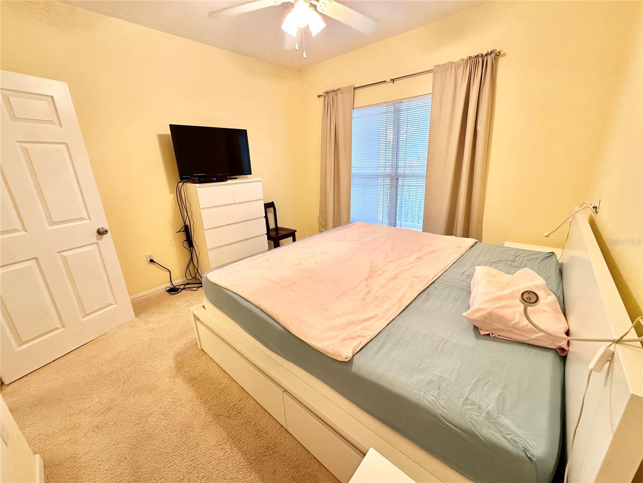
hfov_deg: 102.1
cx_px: 322
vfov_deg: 85.7
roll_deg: +2.3
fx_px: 260
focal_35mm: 14
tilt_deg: -17.5
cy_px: 242
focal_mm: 2.22
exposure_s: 1/60
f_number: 2.2
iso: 160
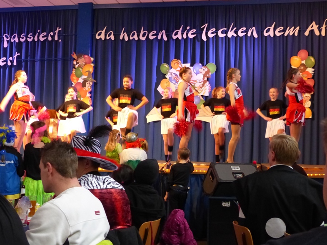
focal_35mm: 55
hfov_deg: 34.9
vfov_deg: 26.6
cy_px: 124
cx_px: 165
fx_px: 520
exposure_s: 1/40
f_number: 2.8
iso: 800
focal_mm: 9.8
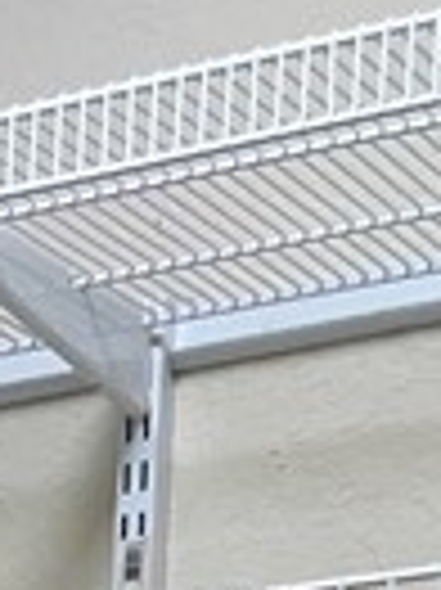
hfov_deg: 6.4
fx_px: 3454
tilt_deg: -3.9
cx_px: -1107
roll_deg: +0.1
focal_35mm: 203
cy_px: 1626
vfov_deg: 8.5
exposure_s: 1/120
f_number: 1.6
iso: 80
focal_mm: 5.1
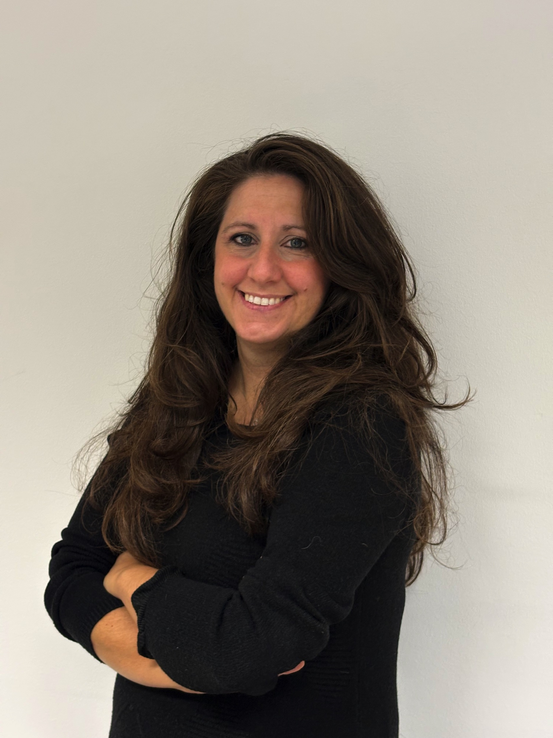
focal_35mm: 52
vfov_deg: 36.8
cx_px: 276
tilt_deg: -4.4
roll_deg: +0.8
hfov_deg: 28.0
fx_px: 1108
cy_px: 369
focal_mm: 5.96
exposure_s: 1/33
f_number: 1.6
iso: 160
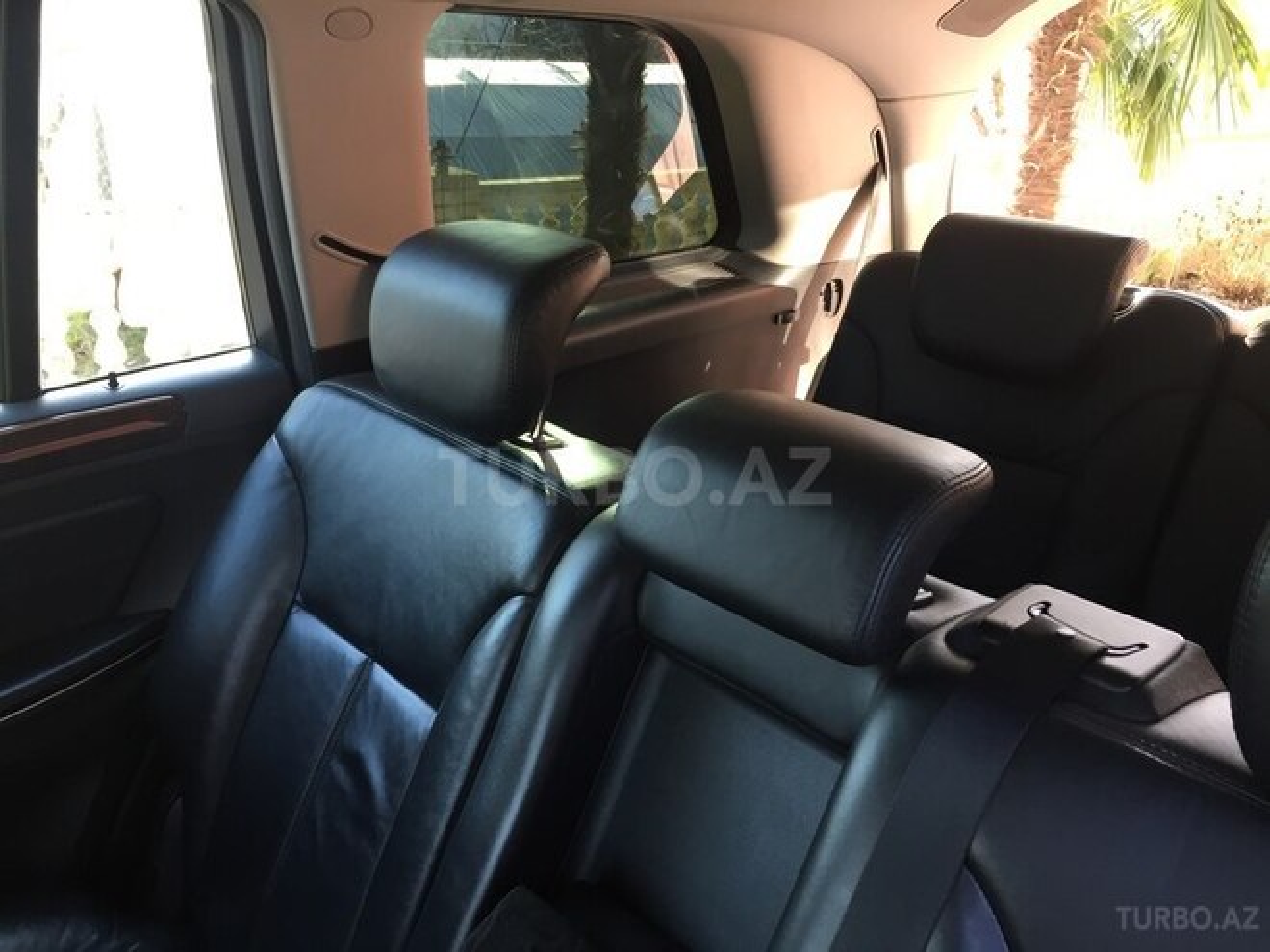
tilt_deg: -21.7
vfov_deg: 48.2
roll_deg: -2.1
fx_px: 1064
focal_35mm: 29
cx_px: 635
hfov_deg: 61.7
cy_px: 476
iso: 32
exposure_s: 1/33
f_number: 2.2
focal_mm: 4.15
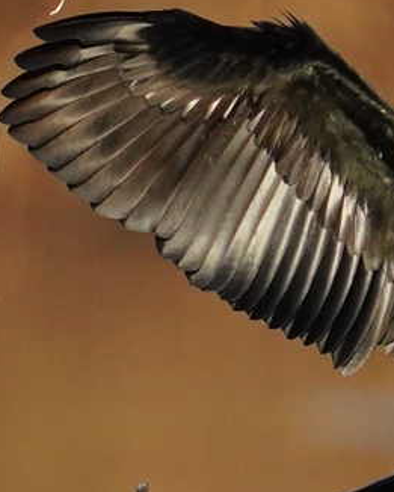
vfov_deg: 1.3
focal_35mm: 1481
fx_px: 21577
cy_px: 202
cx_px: 625
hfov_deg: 1.0
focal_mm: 571
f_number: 7.1
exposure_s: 1/2000
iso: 800
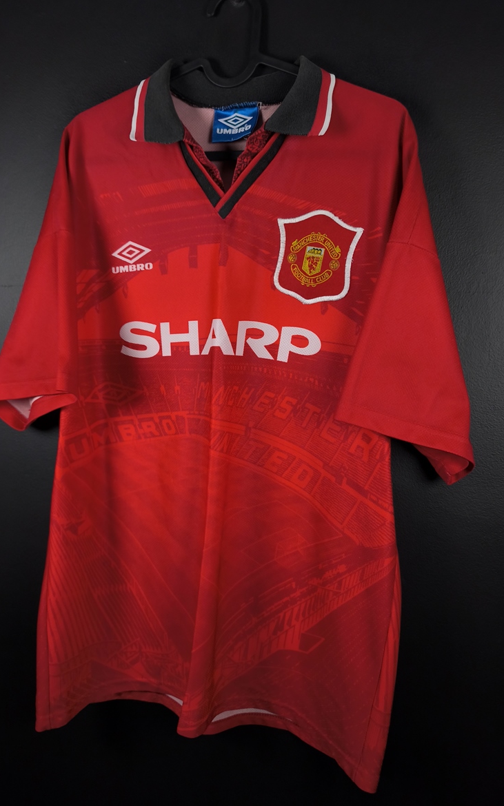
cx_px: 231
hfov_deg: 49.2
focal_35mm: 25
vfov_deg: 72.5
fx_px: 550
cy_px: 398
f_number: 1.6
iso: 400
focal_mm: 6.57
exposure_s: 1/200
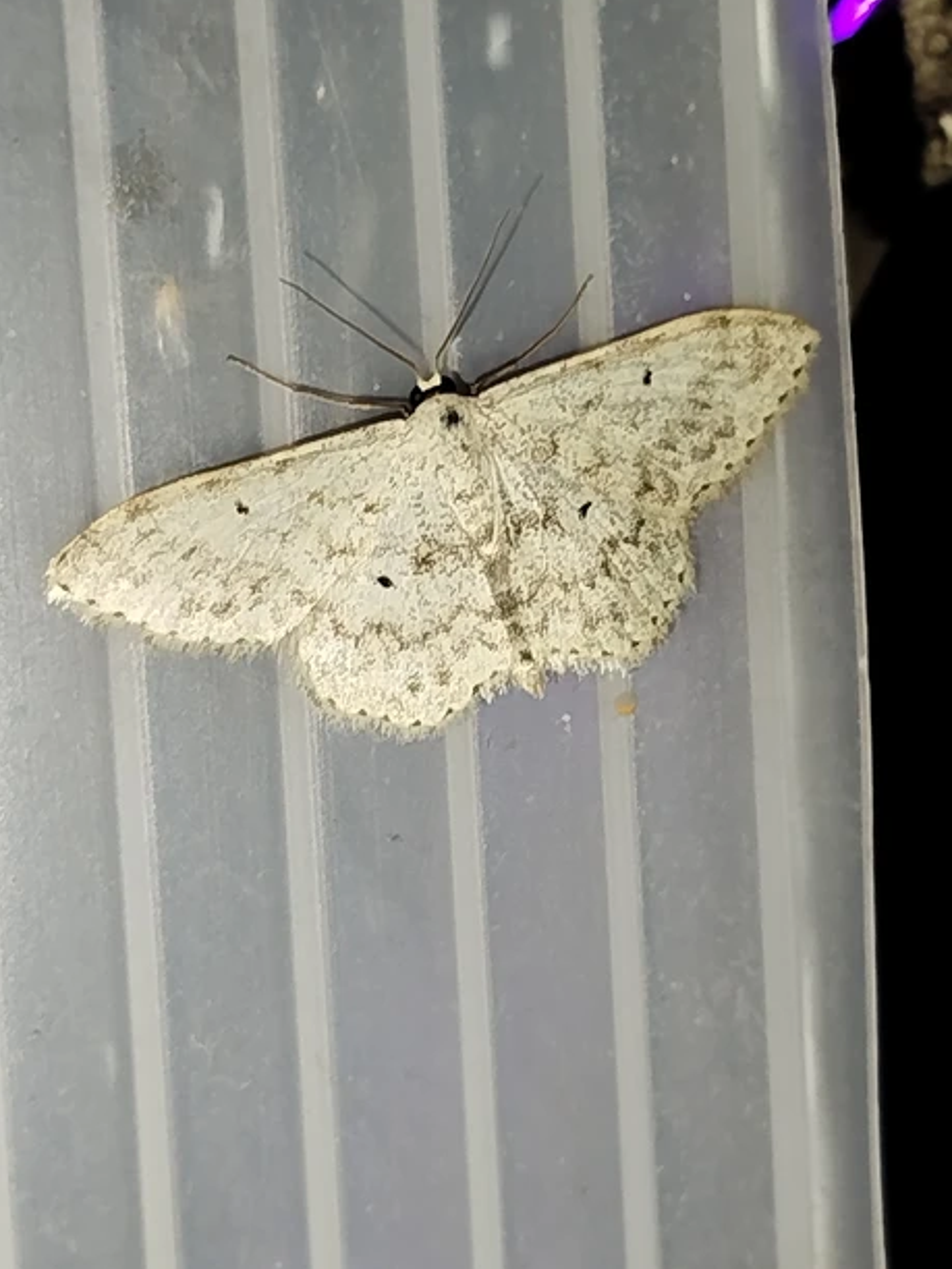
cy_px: 618
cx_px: 456
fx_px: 3374
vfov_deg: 21.3
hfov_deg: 16.1
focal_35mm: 92
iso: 125
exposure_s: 1/50
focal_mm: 5.31
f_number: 1.7
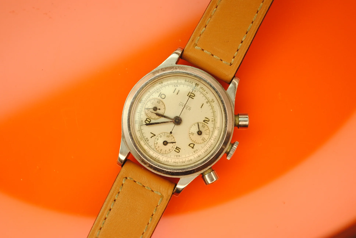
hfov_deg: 24.6
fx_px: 817
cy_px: 119
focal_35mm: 82
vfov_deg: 16.6
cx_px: 178
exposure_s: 1/125
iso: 400
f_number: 5.6
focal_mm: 55
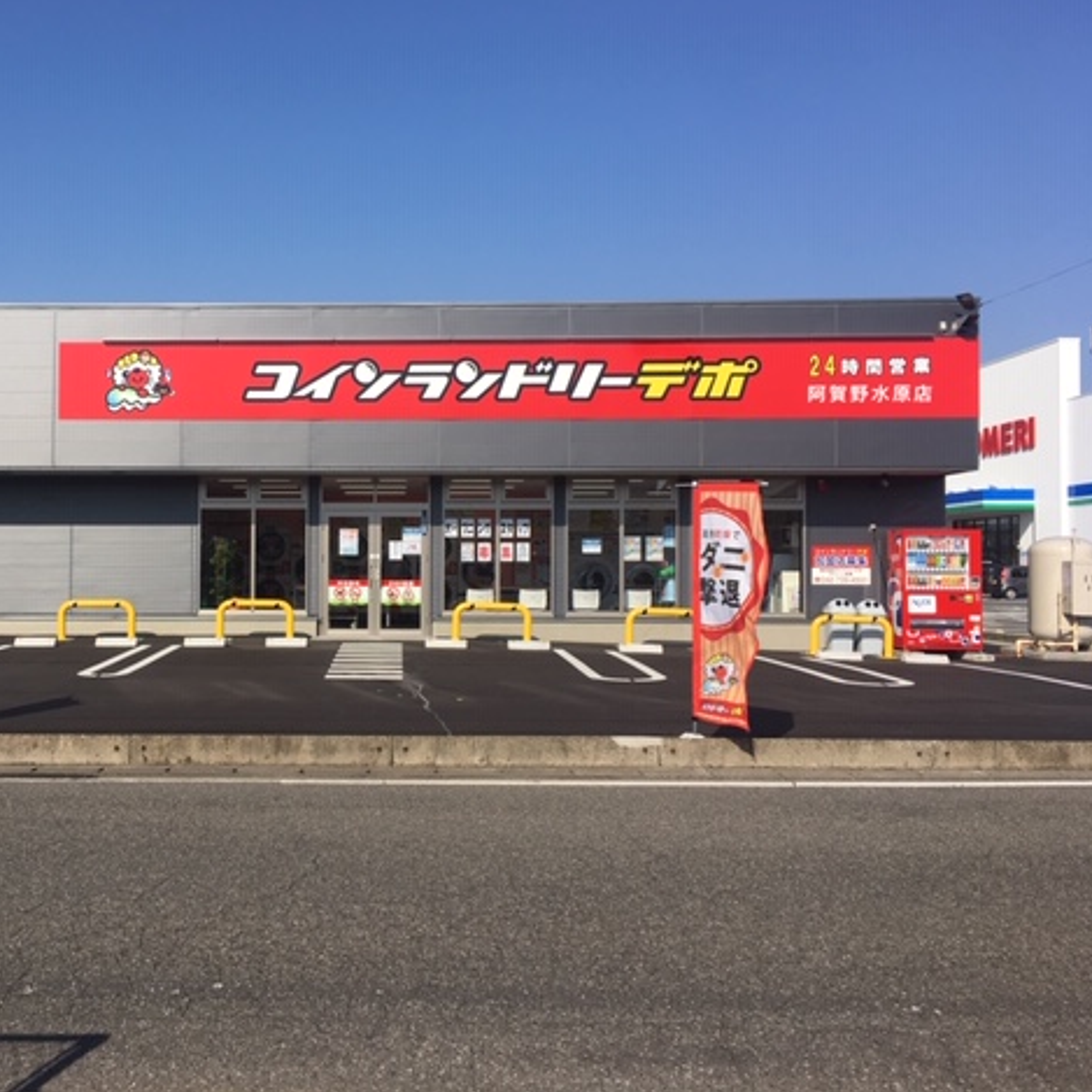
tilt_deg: -3.2
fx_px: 1249
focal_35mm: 35
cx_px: 359
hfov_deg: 46.4
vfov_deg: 47.2
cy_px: 536
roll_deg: +0.3
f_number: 2.2
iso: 25
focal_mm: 4.15
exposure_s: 1/2198
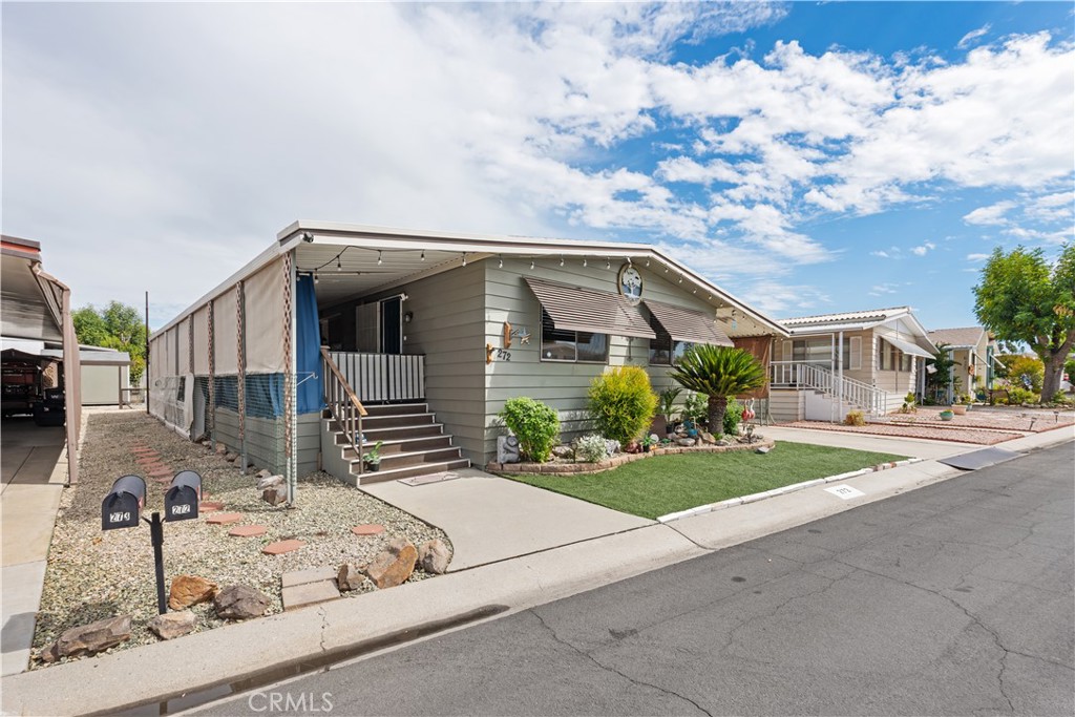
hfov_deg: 96.7
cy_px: 358
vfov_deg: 73.8
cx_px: 538
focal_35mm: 16
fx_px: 478
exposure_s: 1/320
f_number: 7.1
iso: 250
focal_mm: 16
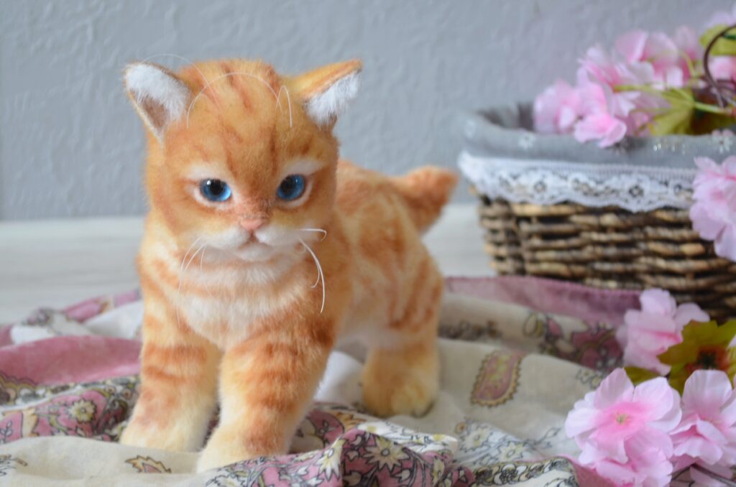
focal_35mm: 72
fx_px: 1469
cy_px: 244
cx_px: 368
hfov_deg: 28.1
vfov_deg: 18.8
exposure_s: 1/4
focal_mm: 48
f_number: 5.6
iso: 100
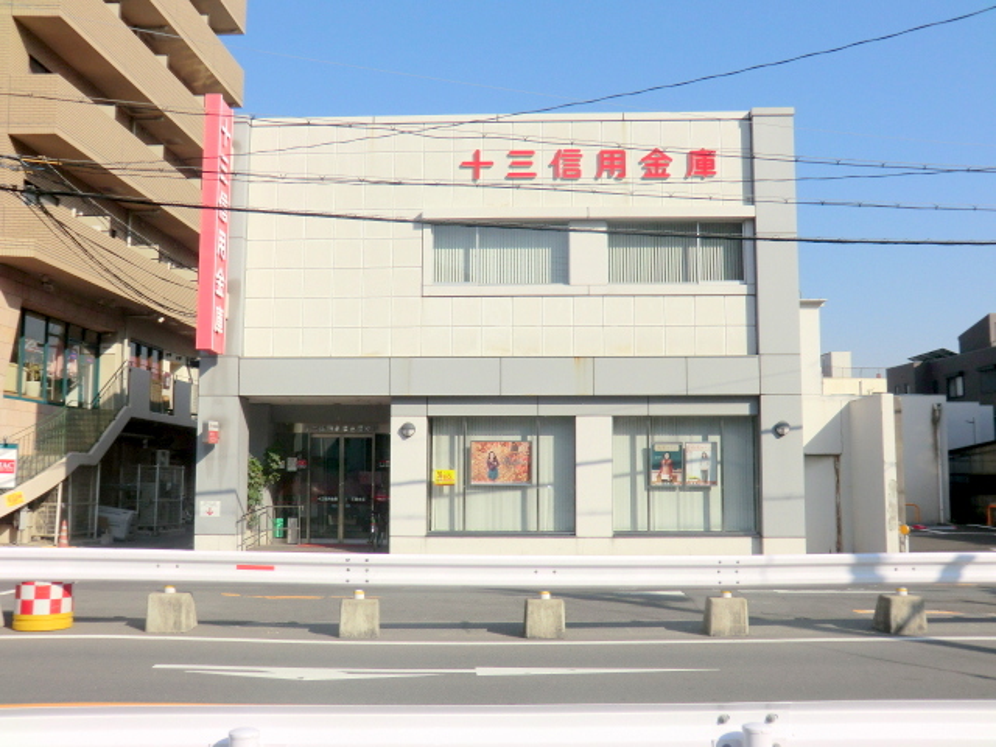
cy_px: 374
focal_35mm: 34
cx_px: 498
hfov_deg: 54.0
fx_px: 978
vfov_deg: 41.8
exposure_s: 1/1000
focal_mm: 6.1
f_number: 3.6
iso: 64
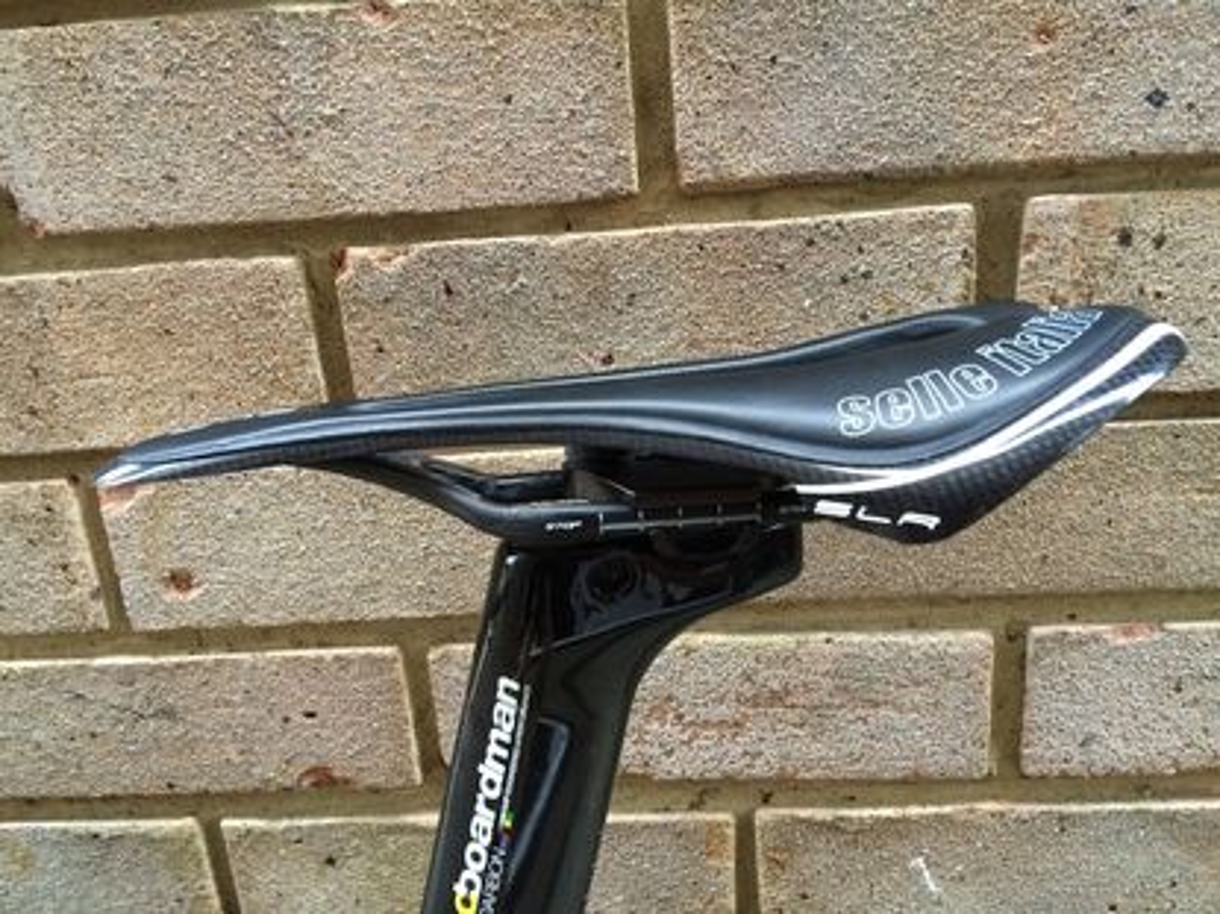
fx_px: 1022
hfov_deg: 61.7
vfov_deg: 48.2
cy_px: 457
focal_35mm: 29
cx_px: 610
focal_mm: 4.15
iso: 250
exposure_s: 1/30
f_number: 2.2
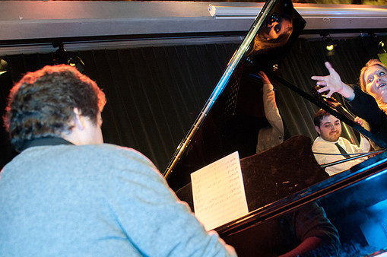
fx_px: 440
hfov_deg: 47.4
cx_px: 208
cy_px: 133
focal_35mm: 41
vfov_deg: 32.5
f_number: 2.8
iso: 800
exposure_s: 1/80
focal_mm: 24
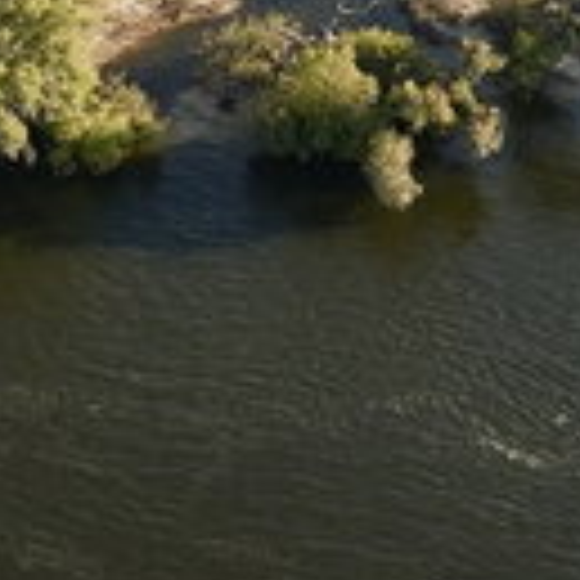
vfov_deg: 13.0
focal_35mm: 127
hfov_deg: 13.3
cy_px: -279
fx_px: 2407
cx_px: -148
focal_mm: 24
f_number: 6.7
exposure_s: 1/2000
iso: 200
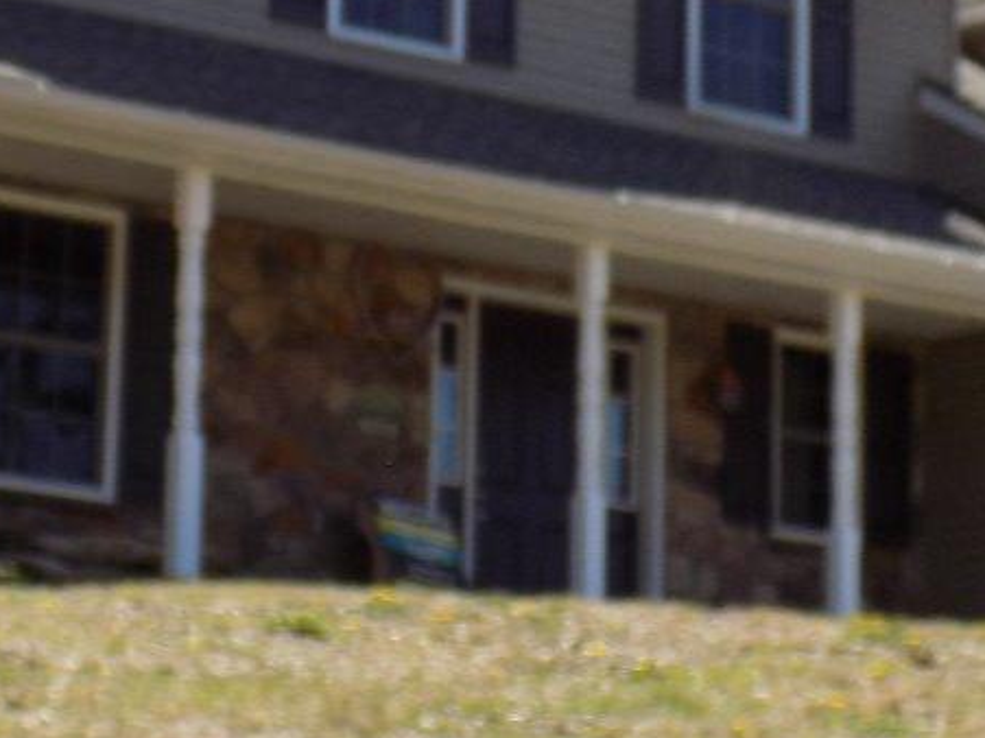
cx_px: 395
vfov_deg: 10.0
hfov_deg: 13.4
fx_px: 4182
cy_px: 55
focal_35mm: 147
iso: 80
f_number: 3.7
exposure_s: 1/400
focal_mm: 8.1
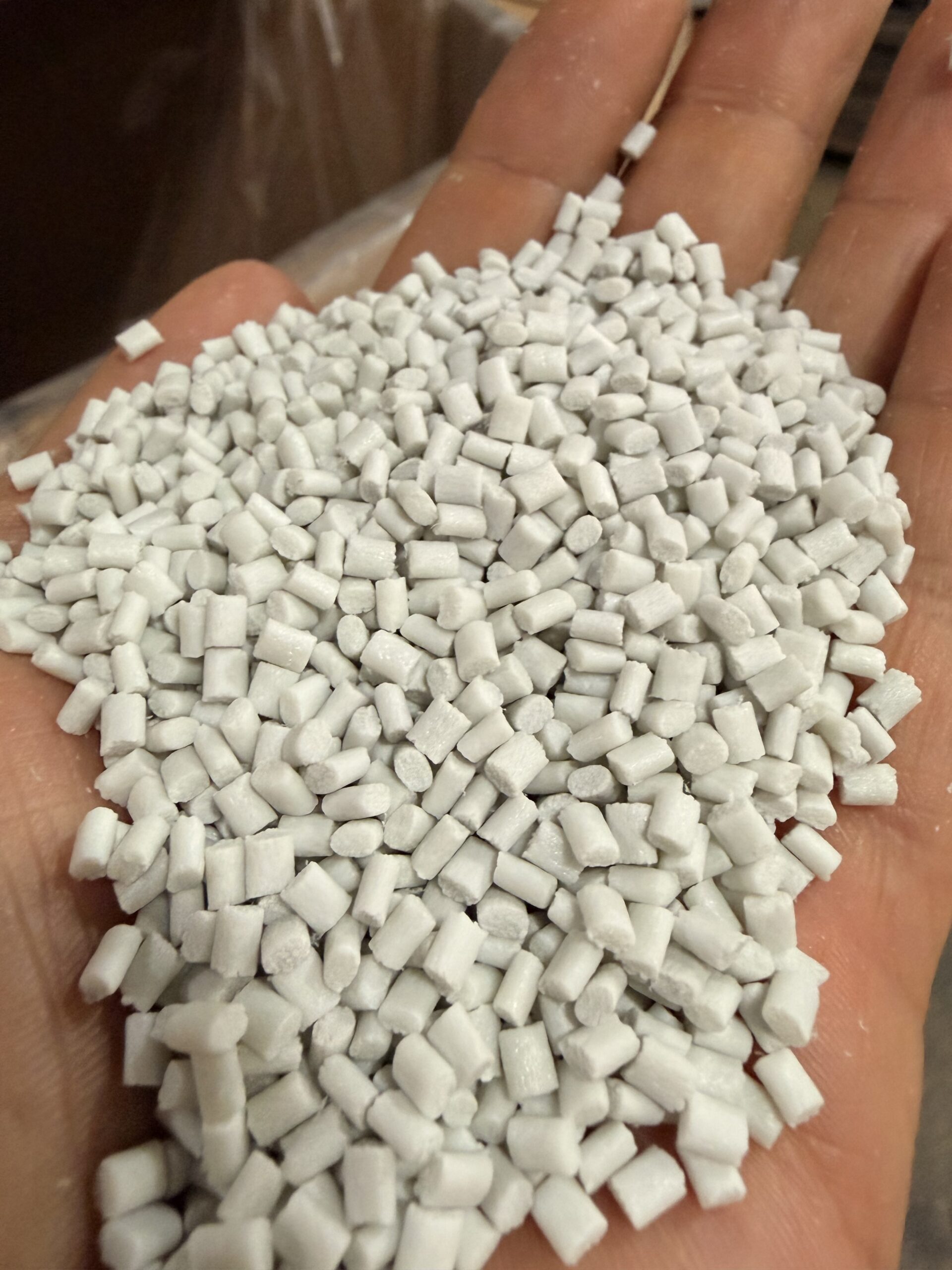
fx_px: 953
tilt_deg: -38.7
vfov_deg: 67.3
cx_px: 476
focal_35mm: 26
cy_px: 635
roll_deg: -1.4
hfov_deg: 53.1
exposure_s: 1/60
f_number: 2.2
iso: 400
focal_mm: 2.22
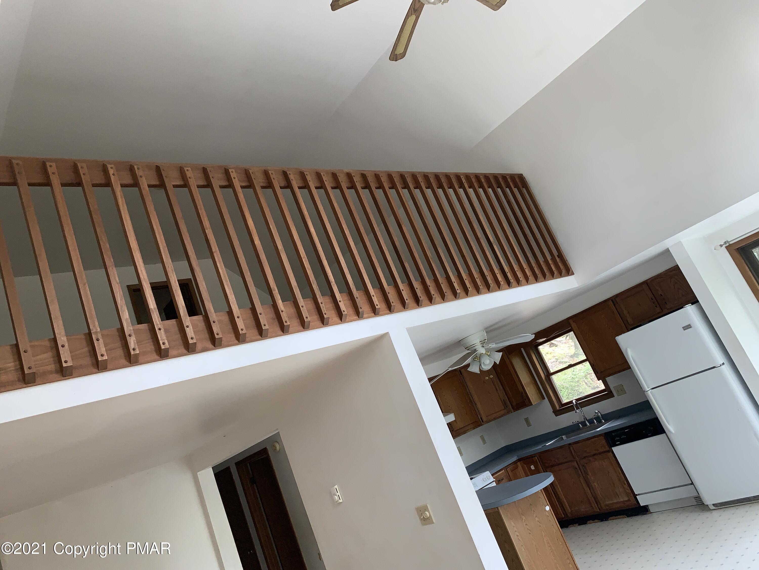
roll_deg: +22.1
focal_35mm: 26
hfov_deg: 67.3
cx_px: 380
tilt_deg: +13.7
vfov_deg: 53.1
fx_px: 570
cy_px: 285
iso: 64
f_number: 1.8
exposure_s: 1/114
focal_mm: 4.25
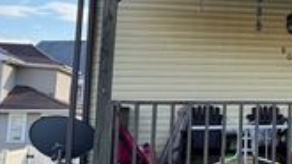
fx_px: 612
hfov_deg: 23.7
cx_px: 377
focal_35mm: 79
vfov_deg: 15.2
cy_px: 34
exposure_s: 1/1032
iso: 100
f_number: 1.78
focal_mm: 6.76
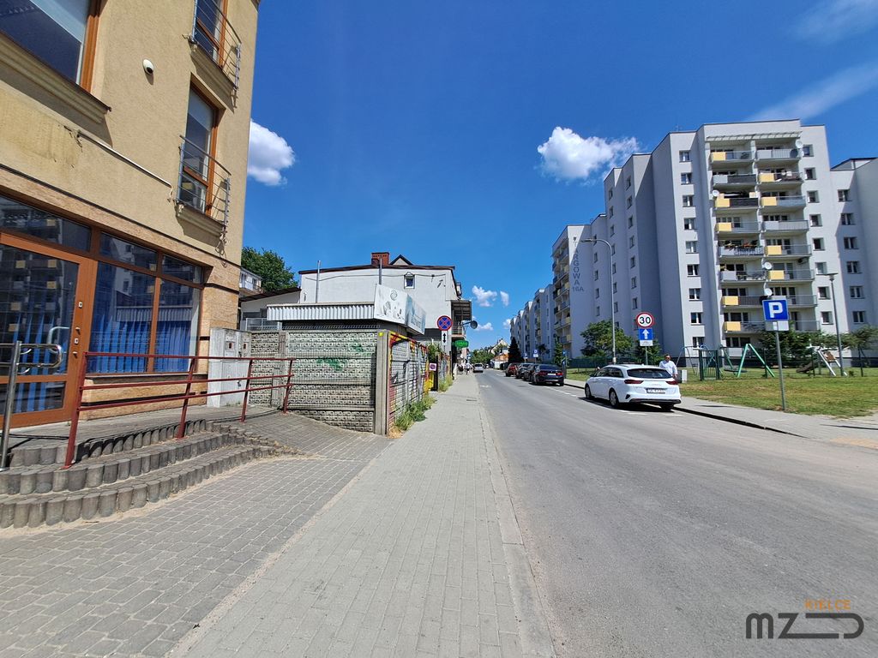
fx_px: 330
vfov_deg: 89.9
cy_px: 329
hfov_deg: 106.2
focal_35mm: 13
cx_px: 439
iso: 40
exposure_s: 1/1595
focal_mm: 1.42
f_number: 2.2
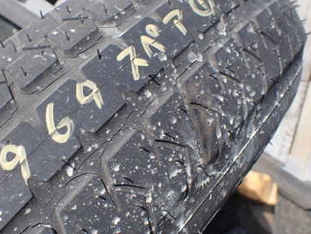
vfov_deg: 29.7
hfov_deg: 38.5
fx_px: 441
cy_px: 126
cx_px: 108
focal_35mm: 49
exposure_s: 1/640
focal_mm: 5.4
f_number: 3.2
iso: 100
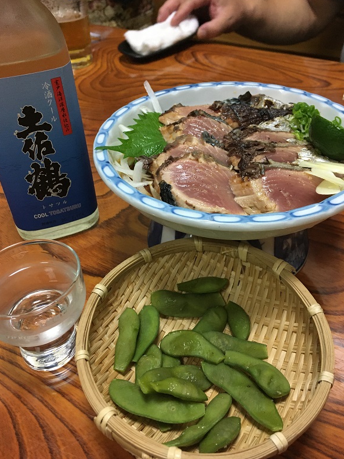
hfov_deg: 46.8
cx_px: 175
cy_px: 224
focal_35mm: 30
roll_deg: +3.2
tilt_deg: -39.7
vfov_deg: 60.0
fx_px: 398
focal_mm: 4.15
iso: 160
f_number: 2.2
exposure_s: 1/30
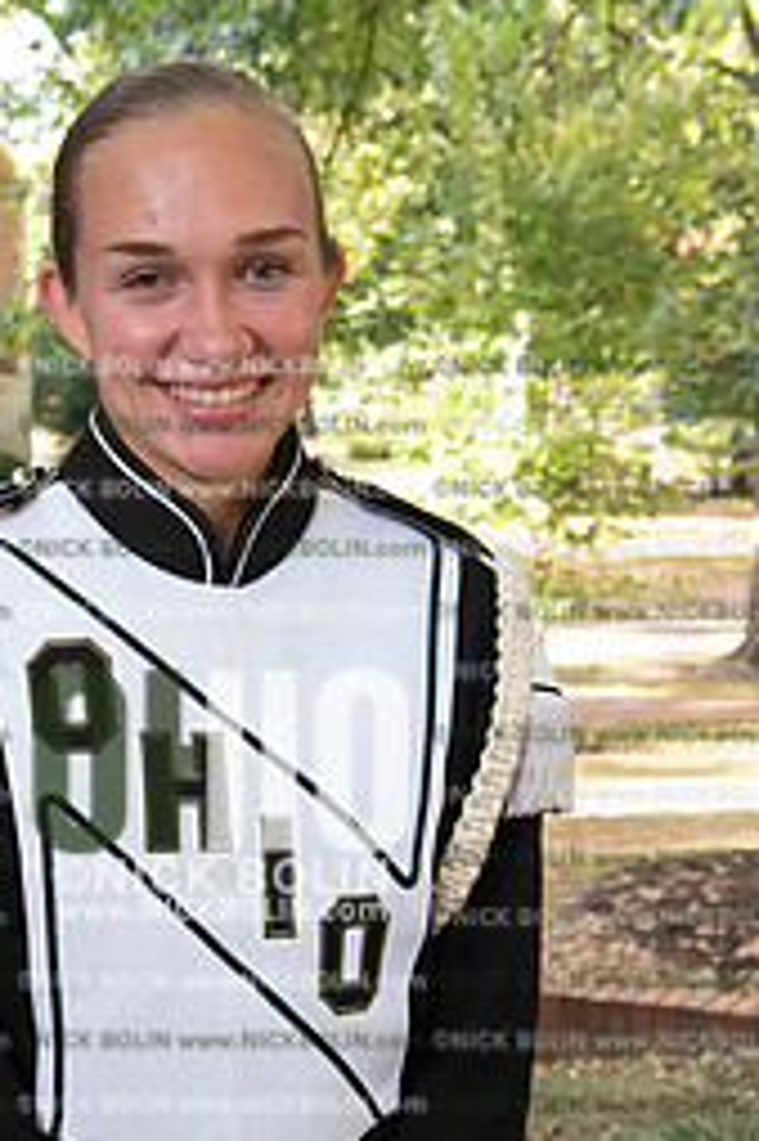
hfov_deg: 16.0
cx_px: 220
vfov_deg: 23.8
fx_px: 2692
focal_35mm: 85
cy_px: 795
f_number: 8
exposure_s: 1/100
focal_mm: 48
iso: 800
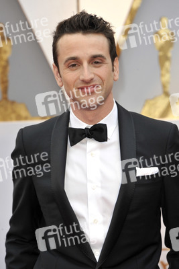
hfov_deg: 4.6
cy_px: 134
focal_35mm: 300
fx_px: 2235
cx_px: 90
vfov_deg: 6.9
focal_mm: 300
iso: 1000
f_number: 7.1
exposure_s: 1/250
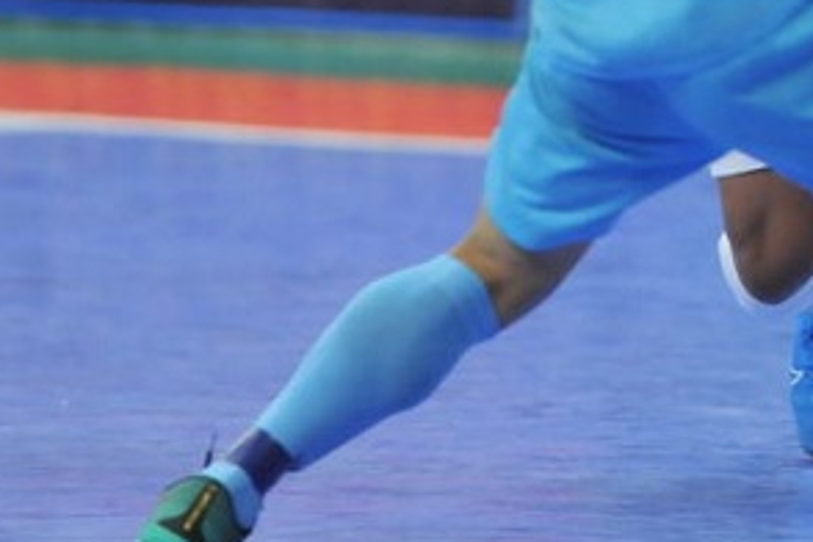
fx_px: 21091
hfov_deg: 2.2
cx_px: 958
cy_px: -259
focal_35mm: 934
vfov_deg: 1.5
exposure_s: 1/640
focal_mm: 300
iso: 3200
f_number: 3.2
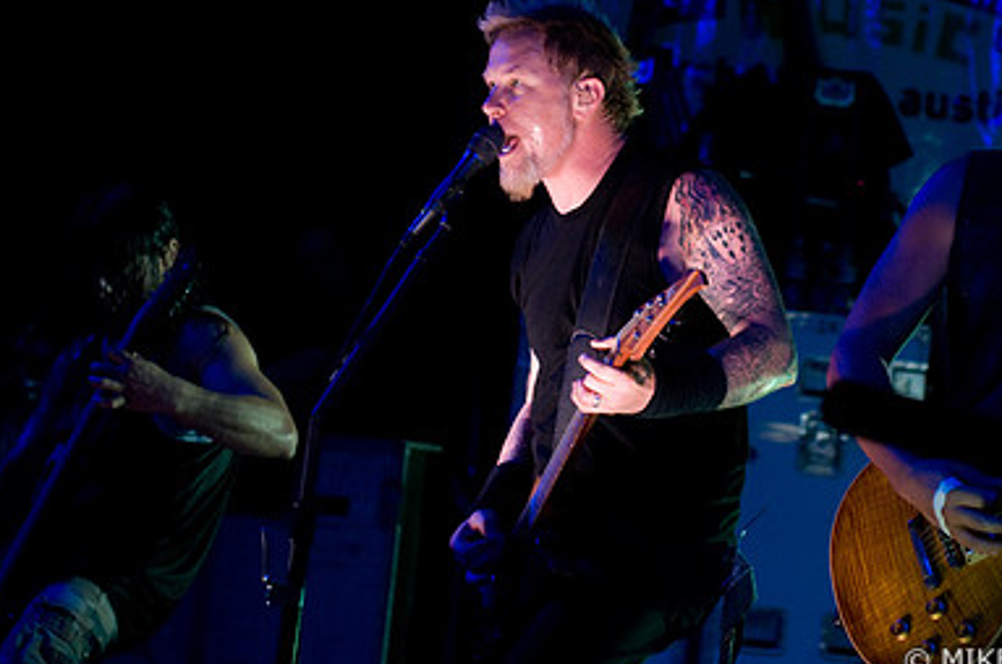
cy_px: 179
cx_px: 725
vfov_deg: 8.6
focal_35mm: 159
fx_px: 4418
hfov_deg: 12.9
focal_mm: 70
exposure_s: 1/200
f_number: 2.8
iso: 640
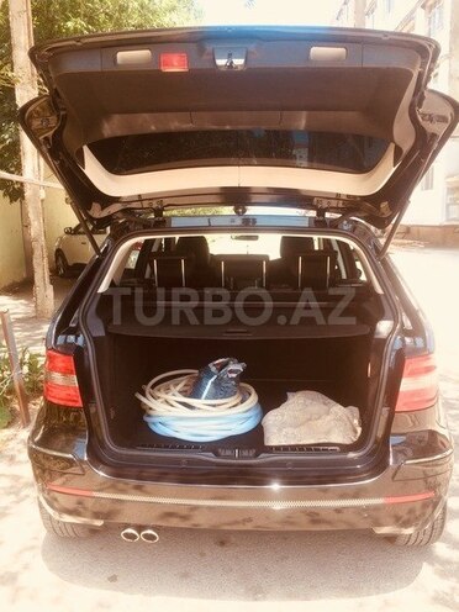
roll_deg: +2.5
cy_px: 306
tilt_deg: -12.3
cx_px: 230
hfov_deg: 48.2
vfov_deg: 61.7
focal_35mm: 29
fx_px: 513
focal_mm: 4.15
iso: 32
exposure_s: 1/208
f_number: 2.2
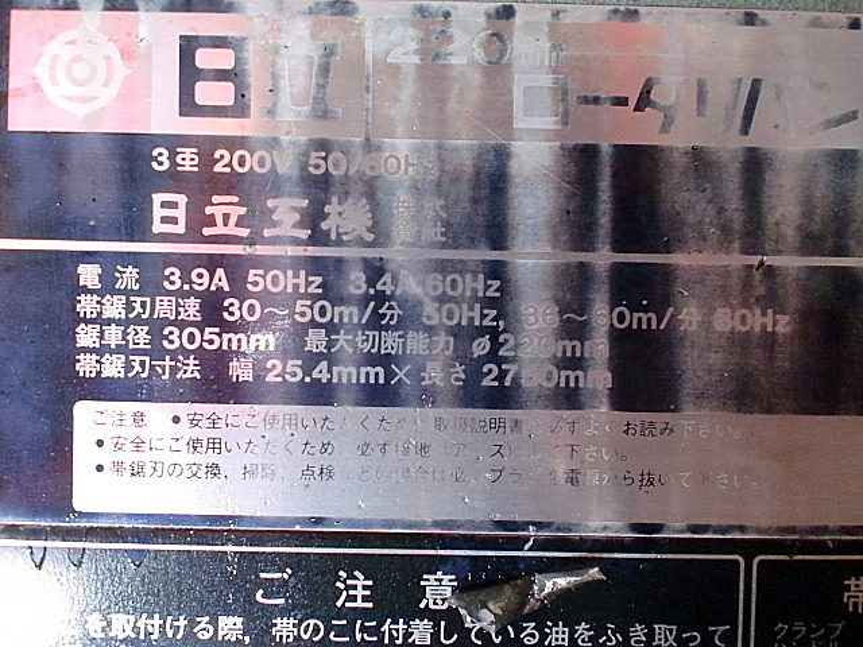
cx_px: 432
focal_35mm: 35
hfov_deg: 52.6
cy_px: 324
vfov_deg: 40.7
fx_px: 873
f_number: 3.1
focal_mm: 6.3
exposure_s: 1/60
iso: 400
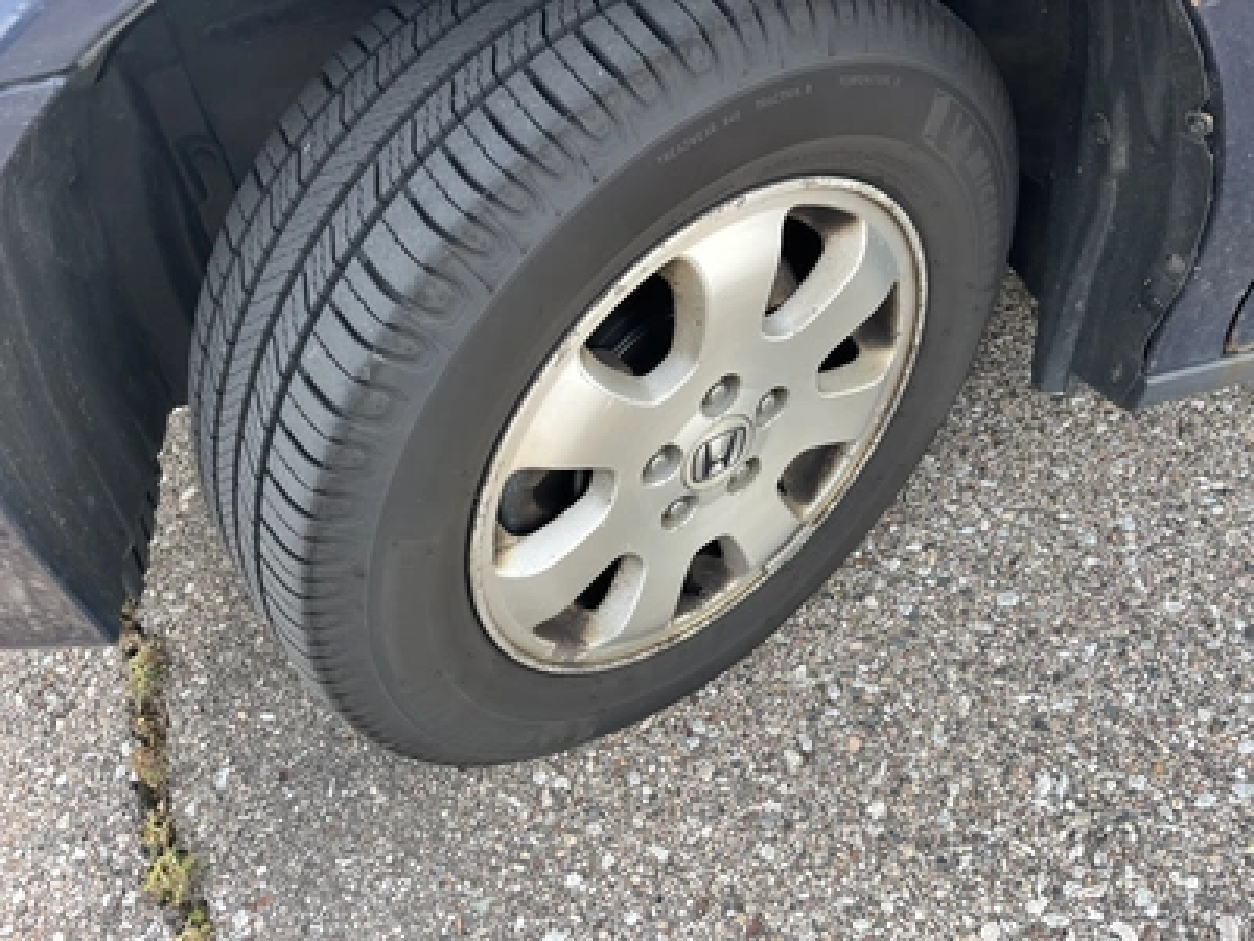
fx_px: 942
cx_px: 627
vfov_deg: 53.1
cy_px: 470
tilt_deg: -47.0
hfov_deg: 67.3
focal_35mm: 26
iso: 50
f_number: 1.6
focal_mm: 5.1
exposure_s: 1/477
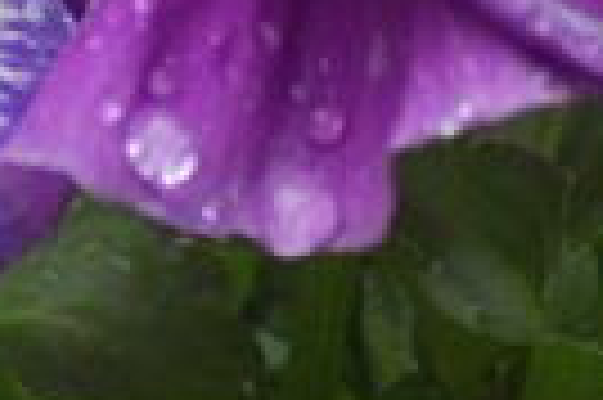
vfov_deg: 1.1
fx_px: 20611
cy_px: -166
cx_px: -4
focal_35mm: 1232
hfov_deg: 1.7
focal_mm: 220
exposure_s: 1/320
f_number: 5.3
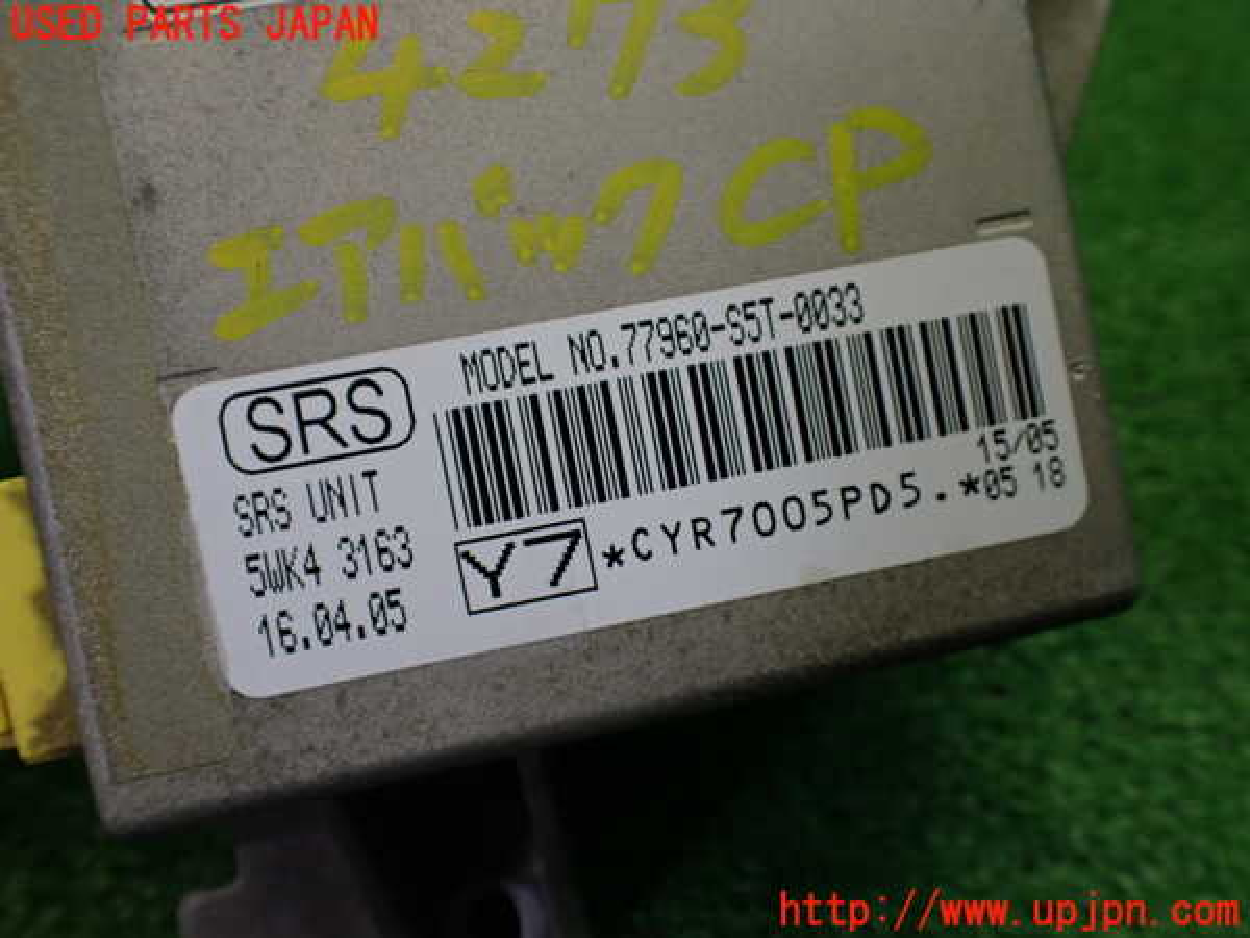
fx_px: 1083
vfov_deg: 46.8
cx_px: 625
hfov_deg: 60.0
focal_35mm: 30
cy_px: 469
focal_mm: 5.4
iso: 200
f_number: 2.3
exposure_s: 1/125
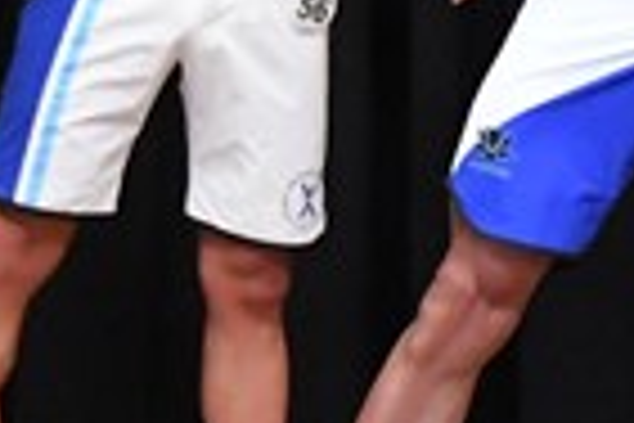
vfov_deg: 1.4
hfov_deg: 2.1
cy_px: 32
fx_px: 16888
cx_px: 794
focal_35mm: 959
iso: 8000
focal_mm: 116
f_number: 5.6
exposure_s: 1/400
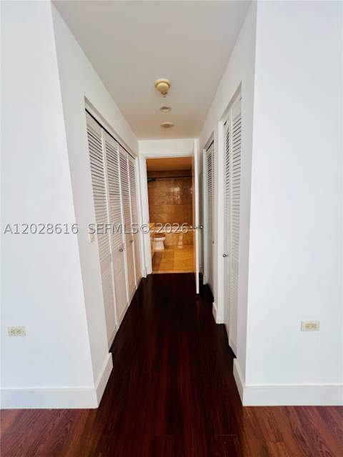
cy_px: 228
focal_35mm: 13
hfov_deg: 89.9
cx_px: 172
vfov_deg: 106.2
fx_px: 172
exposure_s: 1/60
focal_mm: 1.57
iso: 200
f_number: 1.8
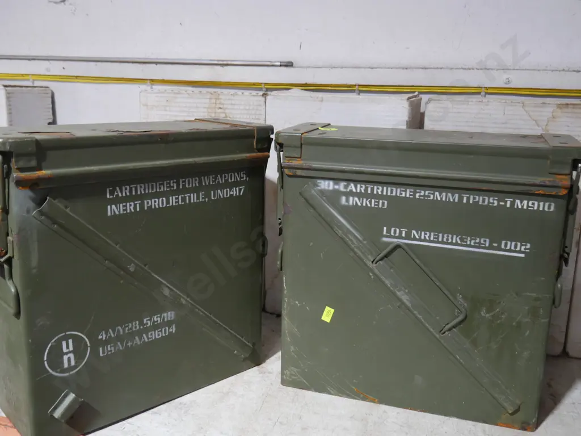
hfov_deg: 54.0
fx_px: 571
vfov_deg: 41.8
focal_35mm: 34
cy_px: 218
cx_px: 290
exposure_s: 1/60
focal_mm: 17
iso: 800
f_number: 4
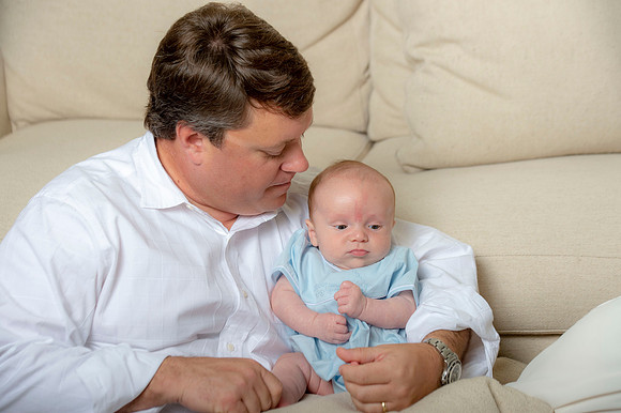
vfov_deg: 13.9
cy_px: 206
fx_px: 1689
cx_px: 310
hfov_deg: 20.8
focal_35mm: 98
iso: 250
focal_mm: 98
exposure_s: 1/200
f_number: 5.6
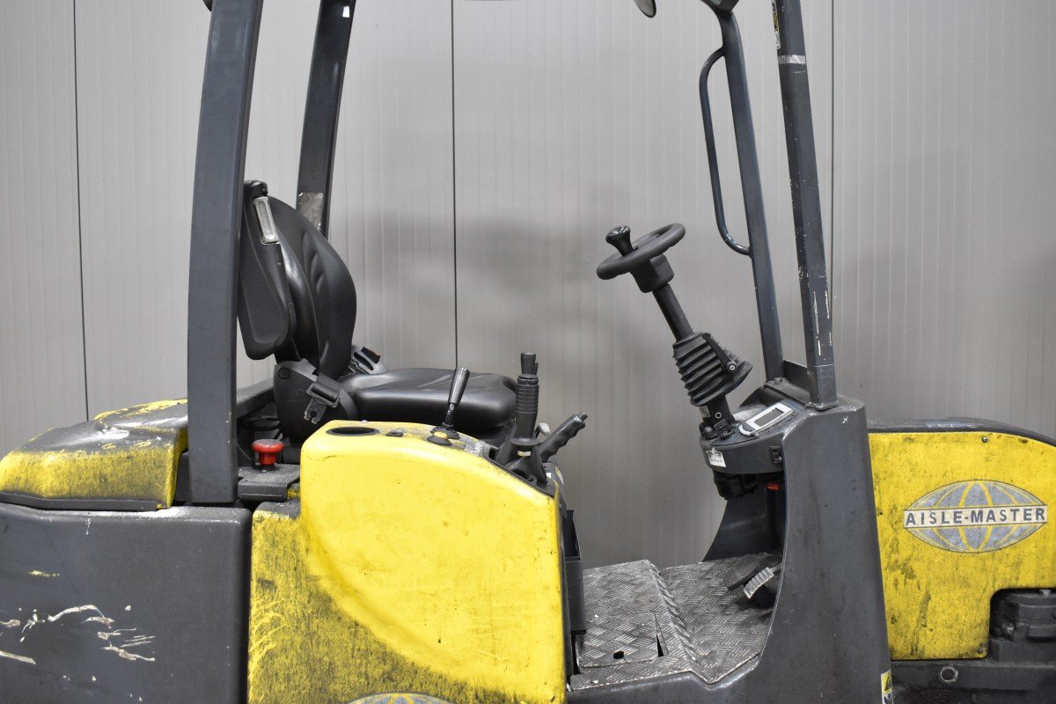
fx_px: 968
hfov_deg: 57.2
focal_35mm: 33
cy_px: 352
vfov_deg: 40.0
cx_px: 528
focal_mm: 22
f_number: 4.5
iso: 1600
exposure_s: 1/30
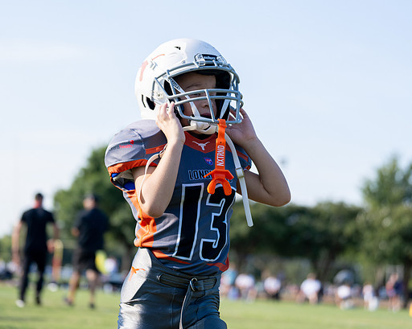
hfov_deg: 20.0
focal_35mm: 96
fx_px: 1170
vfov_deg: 16.0
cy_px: 138
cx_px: 194
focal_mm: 70
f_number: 2.8
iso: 250
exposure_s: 1/2000
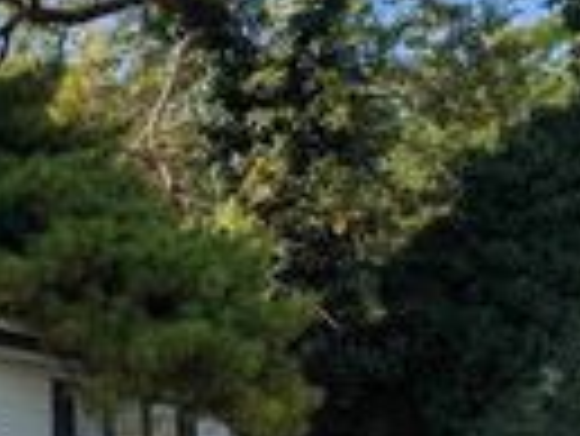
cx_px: -486
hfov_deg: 17.0
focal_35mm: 93
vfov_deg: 15.4
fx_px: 1560
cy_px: 499
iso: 25
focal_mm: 6.9
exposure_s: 1/917
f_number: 1.68
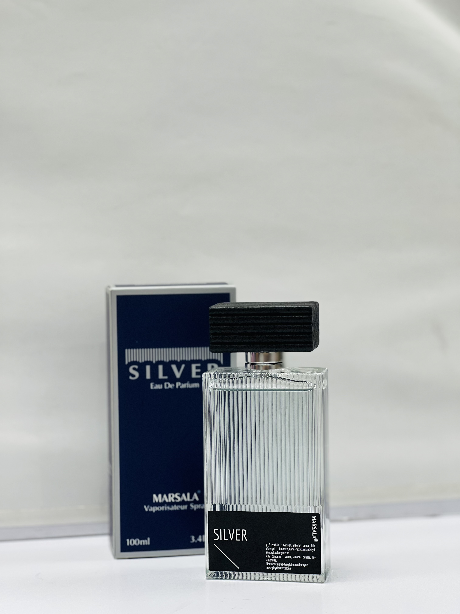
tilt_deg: -2.6
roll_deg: +0.5
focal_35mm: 77
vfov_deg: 25.3
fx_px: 1364
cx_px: 230
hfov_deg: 19.1
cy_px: 307
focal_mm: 9
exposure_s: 1/100
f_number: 2.8
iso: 125
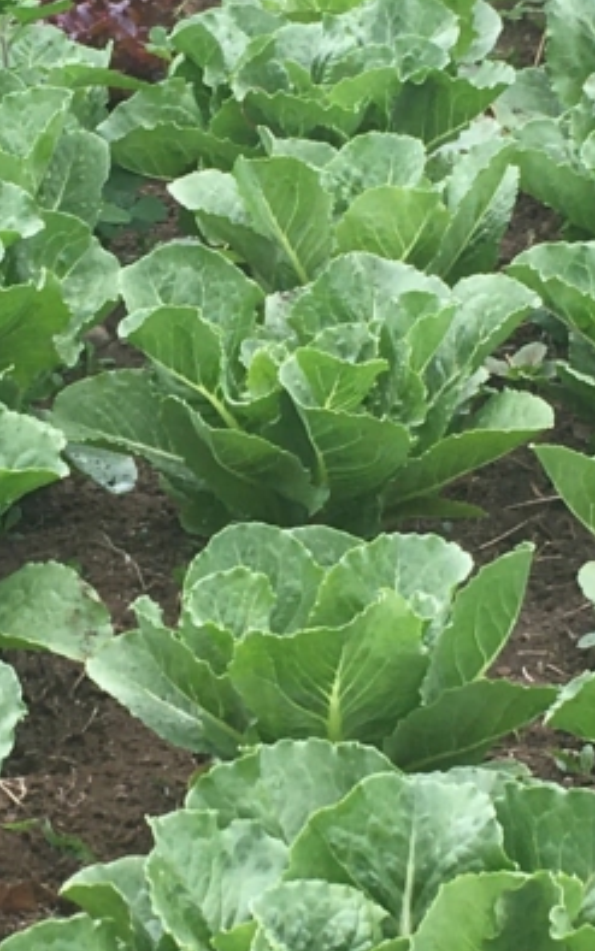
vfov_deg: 14.9
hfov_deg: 9.4
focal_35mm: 140
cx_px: 188
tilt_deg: -18.1
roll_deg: -1.0
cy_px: 532
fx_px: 3631
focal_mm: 4.15
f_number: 2.2
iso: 25
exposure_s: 1/371
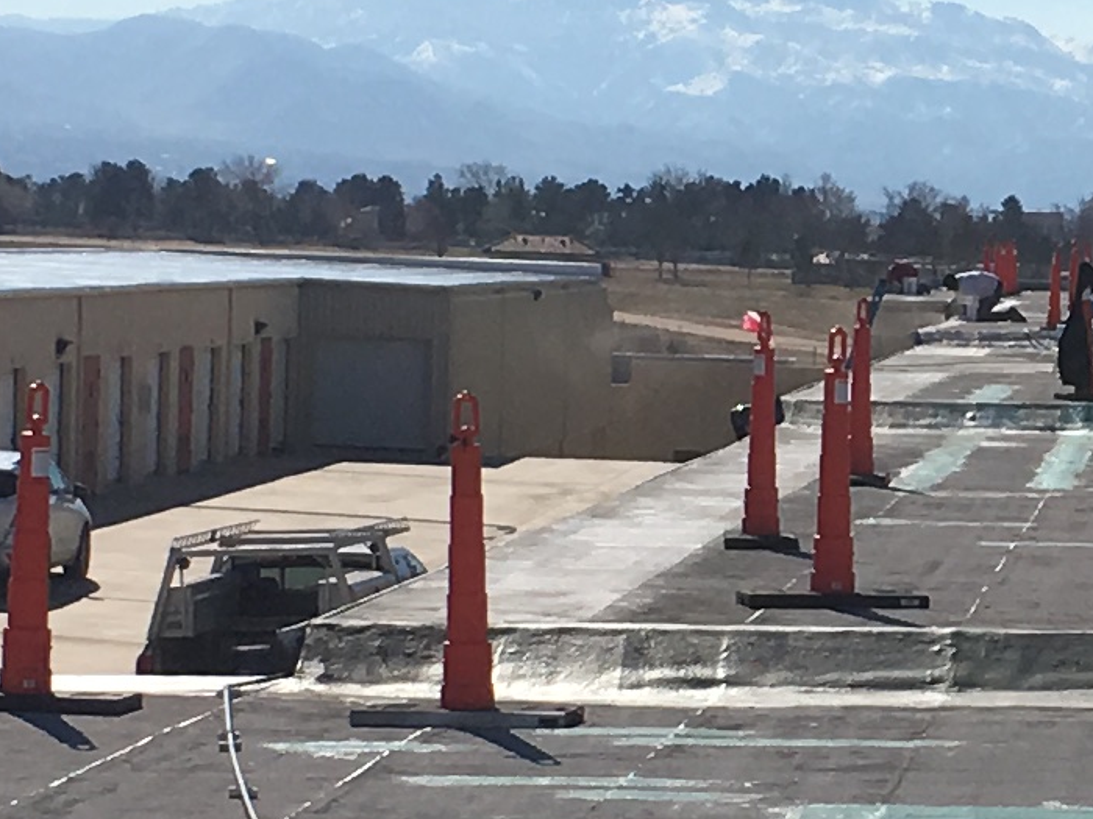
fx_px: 5273
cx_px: 1210
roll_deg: -1.2
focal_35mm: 167
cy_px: 523
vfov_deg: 8.9
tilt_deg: -2.8
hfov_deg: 11.7
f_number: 2.2
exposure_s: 1/4274
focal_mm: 4.15
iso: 25
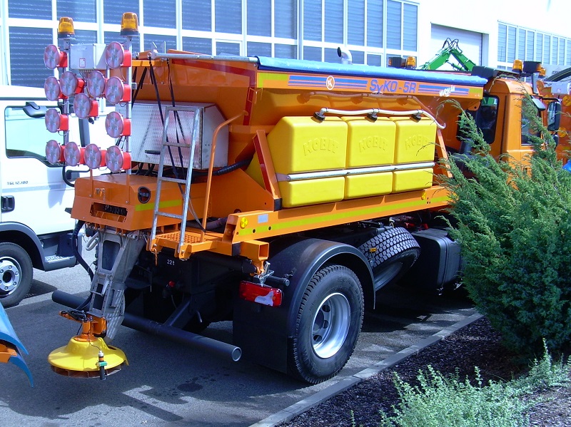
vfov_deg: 37.7
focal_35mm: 38
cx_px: 286
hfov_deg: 49.0
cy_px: 214
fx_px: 626
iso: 50
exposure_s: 1/193
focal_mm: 6.3
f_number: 4.6
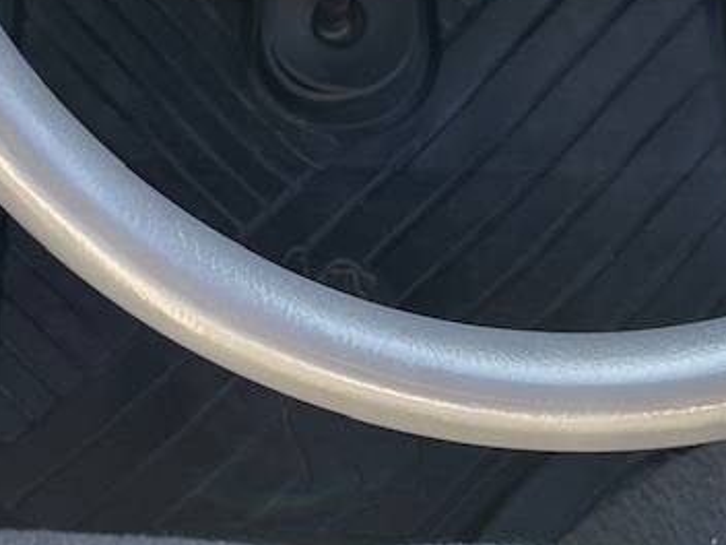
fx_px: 1909
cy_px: -262
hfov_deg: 21.4
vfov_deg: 15.1
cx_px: 214
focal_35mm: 91
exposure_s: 1/127
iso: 32
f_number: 1.6
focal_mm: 5.1
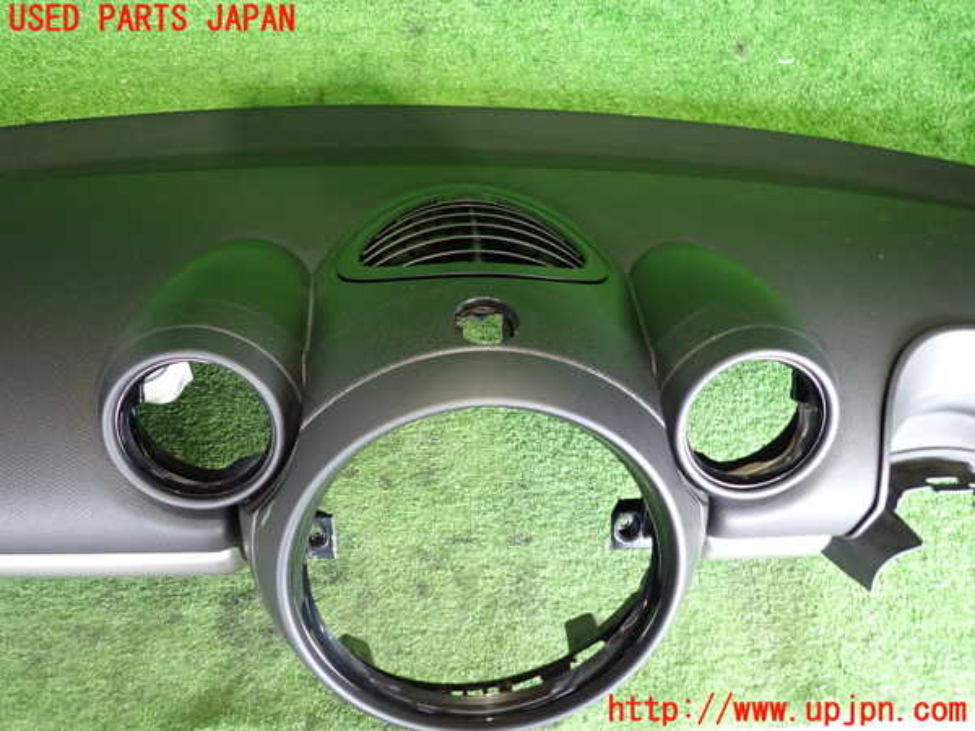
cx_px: 488
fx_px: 704
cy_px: 366
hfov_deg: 69.4
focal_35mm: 25
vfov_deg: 54.9
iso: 500
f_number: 2
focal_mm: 4.5
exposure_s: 1/30
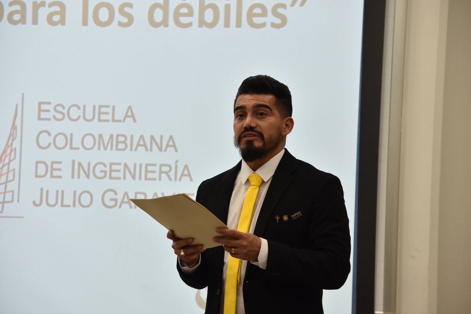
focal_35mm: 158
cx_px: 236
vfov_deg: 8.7
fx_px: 2060
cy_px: 157
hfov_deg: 13.0
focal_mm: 105
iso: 800
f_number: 5.6
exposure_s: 1/125
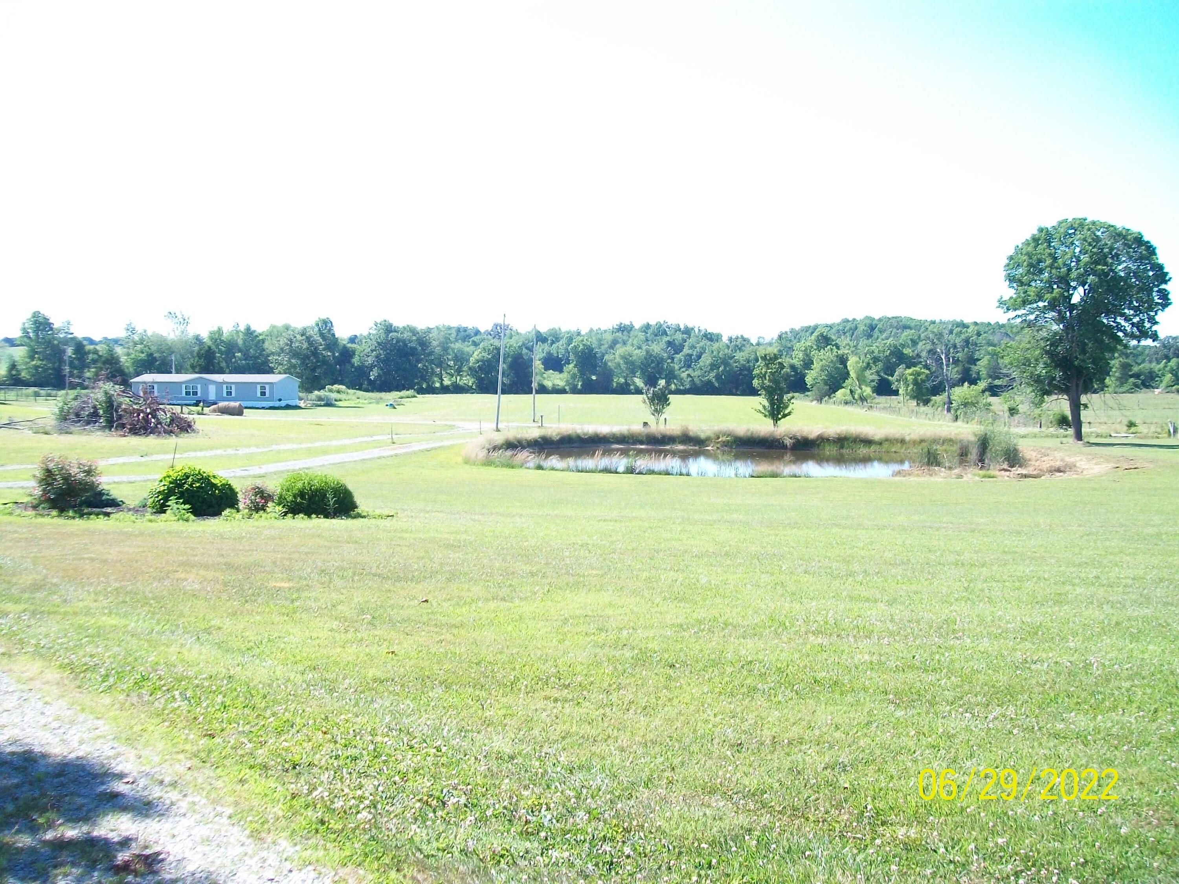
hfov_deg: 51.4
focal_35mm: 36
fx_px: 1226
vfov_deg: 39.7
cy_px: 442
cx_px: 590
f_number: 2.7
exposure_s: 1/400
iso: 80
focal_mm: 6
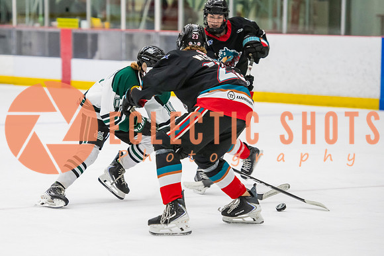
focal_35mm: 206
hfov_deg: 10.0
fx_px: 2198
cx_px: 124
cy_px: 128
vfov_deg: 6.7
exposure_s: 1/640
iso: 2000
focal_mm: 135
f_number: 3.2
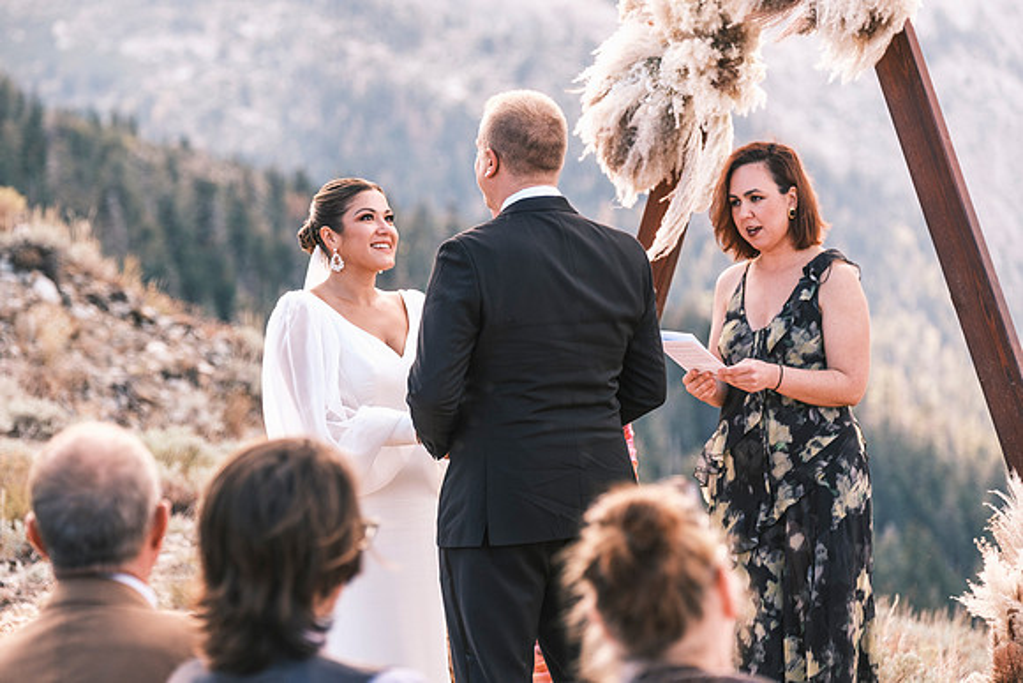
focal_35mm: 157
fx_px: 4454
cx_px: 458
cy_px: 306
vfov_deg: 8.8
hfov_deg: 13.1
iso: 400
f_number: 3.2
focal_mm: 94.5
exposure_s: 1/400
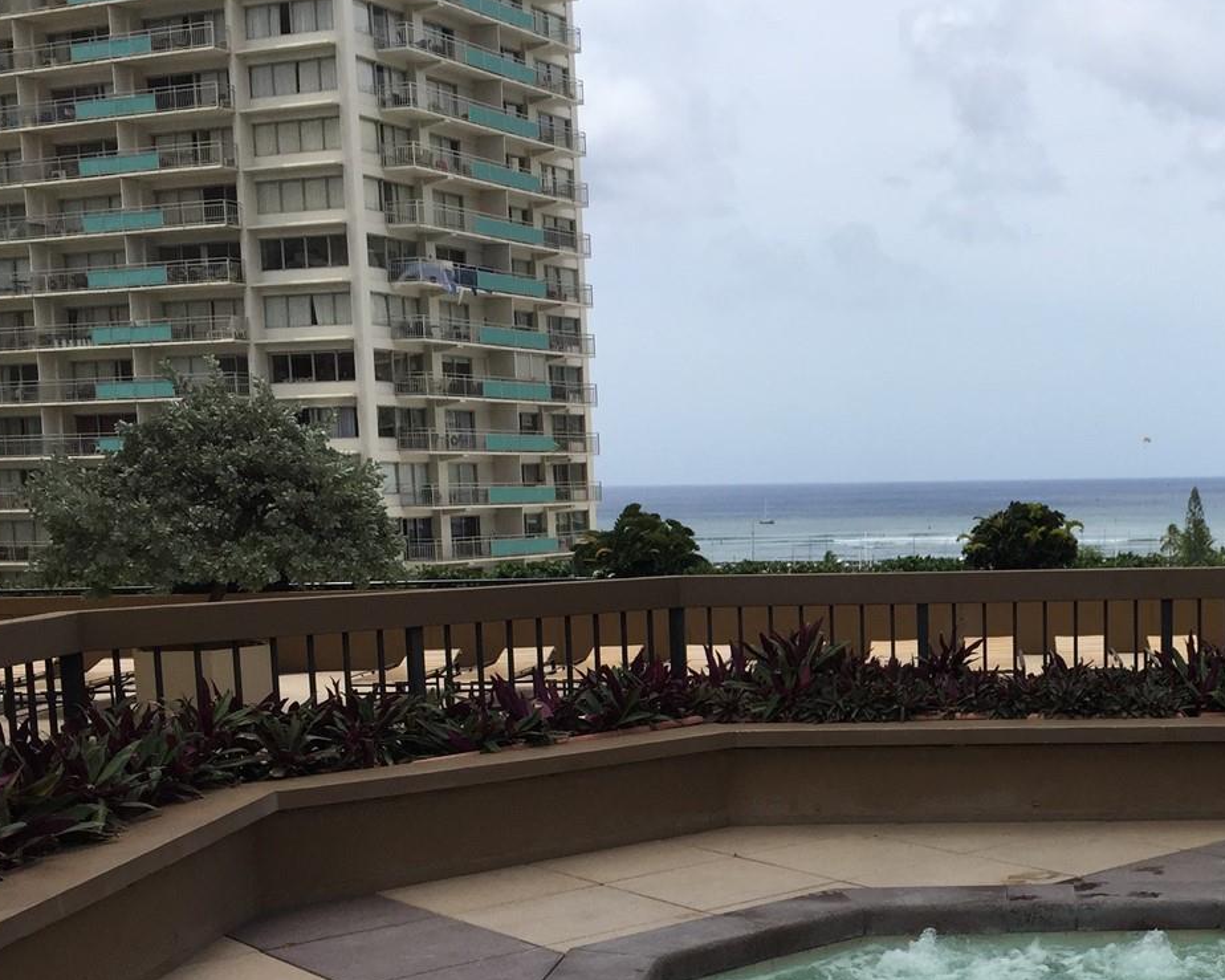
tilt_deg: -9.0
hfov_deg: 36.4
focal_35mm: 49
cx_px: 1021
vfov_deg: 30.3
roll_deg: -1.4
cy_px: 741
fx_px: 1776
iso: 32
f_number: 2.2
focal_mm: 4.15
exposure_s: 1/3049
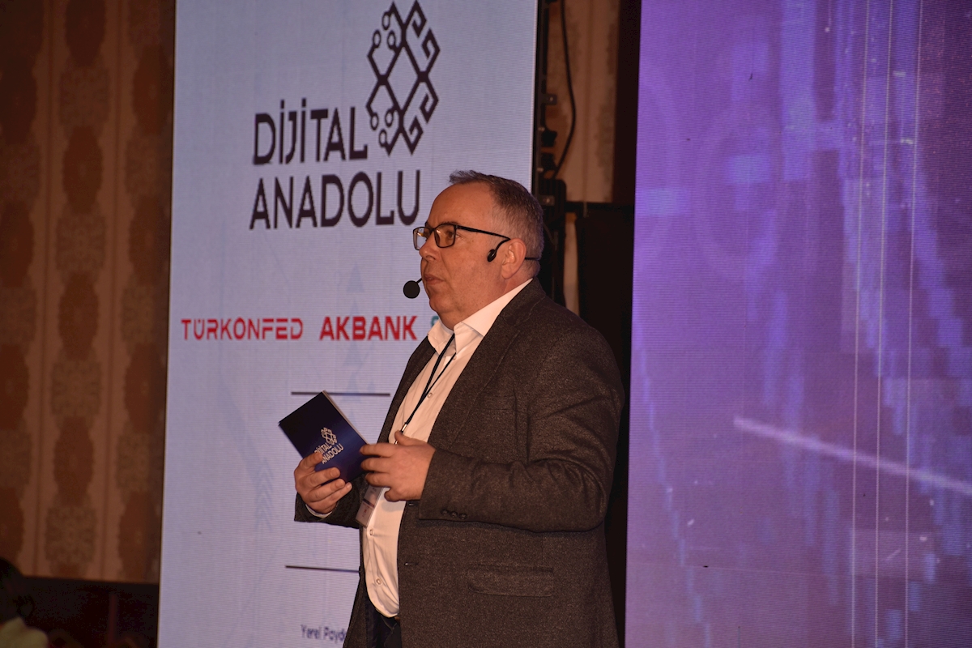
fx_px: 5670
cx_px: 486
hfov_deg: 9.8
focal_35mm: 210
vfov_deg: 6.5
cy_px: 324
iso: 200
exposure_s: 1/80
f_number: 5.6
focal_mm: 140
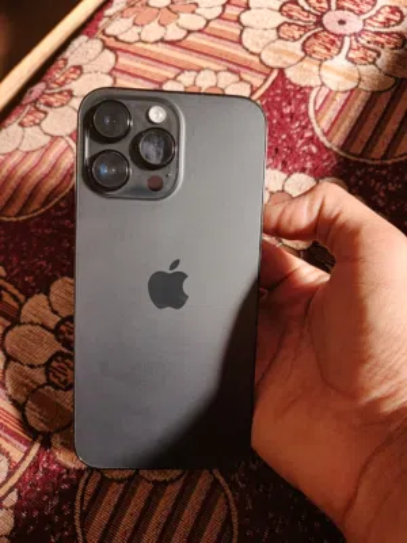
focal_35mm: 23
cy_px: 272
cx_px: 204
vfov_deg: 73.9
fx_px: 361
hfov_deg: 58.9
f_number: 1.8
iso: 2798
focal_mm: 5.89
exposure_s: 1/50
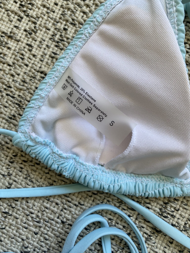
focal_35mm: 25
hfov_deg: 54.9
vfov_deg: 69.4
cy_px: 126
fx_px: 183
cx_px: 95
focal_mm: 4.25
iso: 100
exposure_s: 1/122
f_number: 1.8
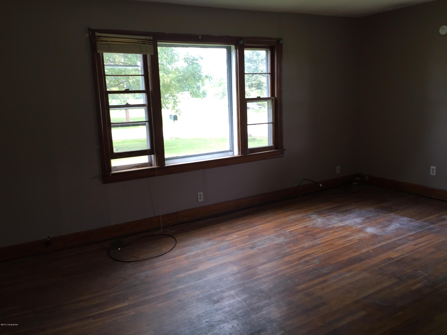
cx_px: 224
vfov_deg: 48.2
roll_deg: +1.8
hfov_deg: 61.7
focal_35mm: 29
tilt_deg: -10.0
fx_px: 374
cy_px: 168
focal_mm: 4.15
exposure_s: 1/60
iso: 32
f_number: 2.2
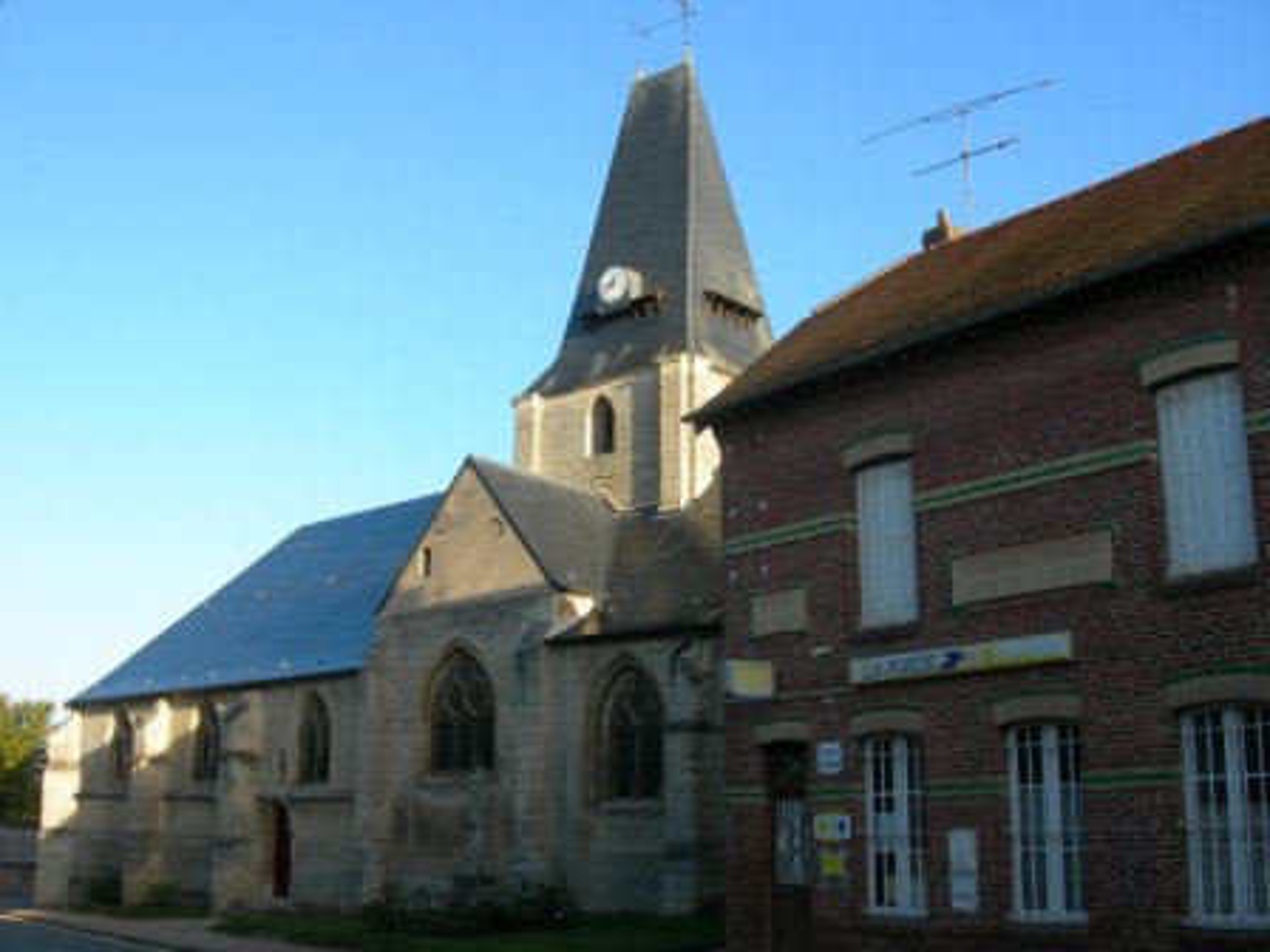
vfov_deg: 37.7
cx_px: 635
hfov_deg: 49.0
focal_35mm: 38
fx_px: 1394
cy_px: 476
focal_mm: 7.8
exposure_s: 1/153
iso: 50
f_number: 4.8
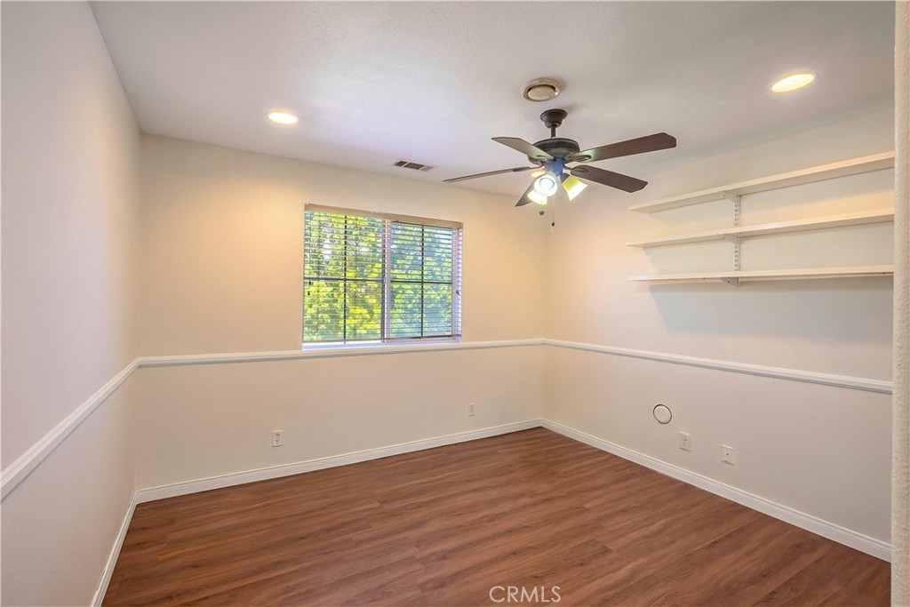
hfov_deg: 96.7
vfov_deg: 73.8
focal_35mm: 16
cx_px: 455
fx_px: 404
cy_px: 304
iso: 50
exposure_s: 1/2.5
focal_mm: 16
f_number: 22
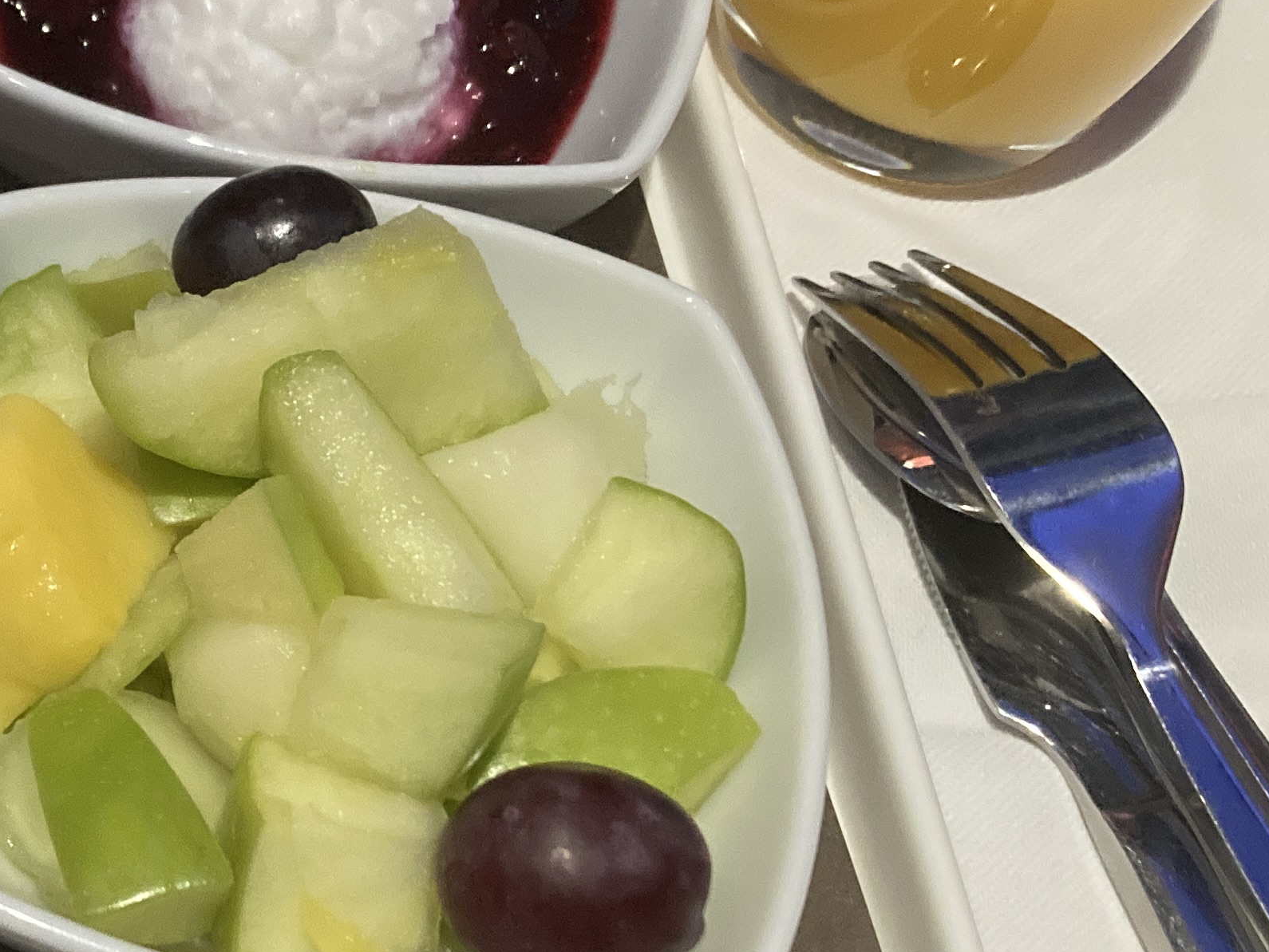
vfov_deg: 20.7
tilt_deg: -54.3
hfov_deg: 25.3
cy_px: 553
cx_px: -154
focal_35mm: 71
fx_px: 2603
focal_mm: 3.99
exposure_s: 1/30
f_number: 1.8
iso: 500
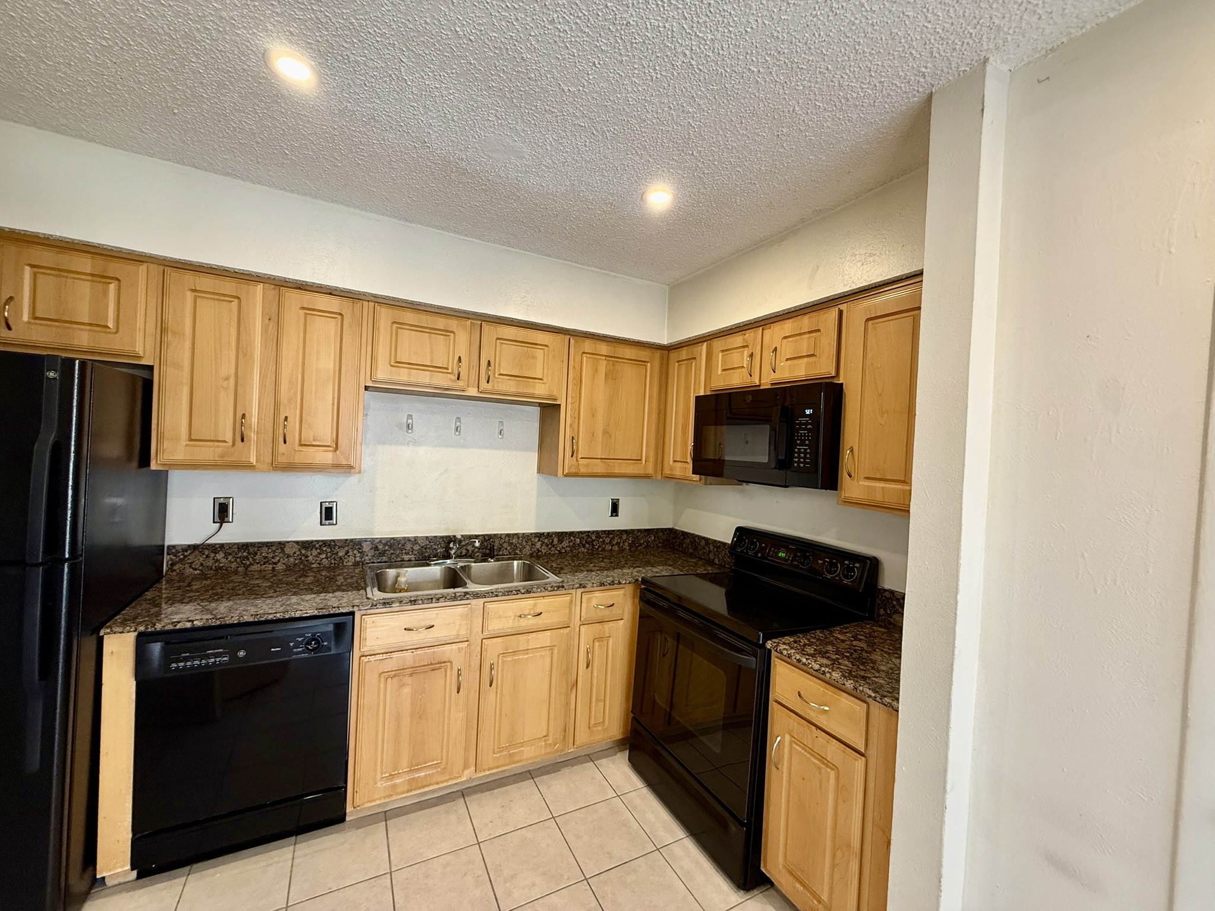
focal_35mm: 14
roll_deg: -3.1
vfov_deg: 85.7
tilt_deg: -0.7
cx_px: 608
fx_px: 491
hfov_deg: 102.1
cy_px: 456
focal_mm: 2.22
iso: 200
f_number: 2.2
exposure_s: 1/60
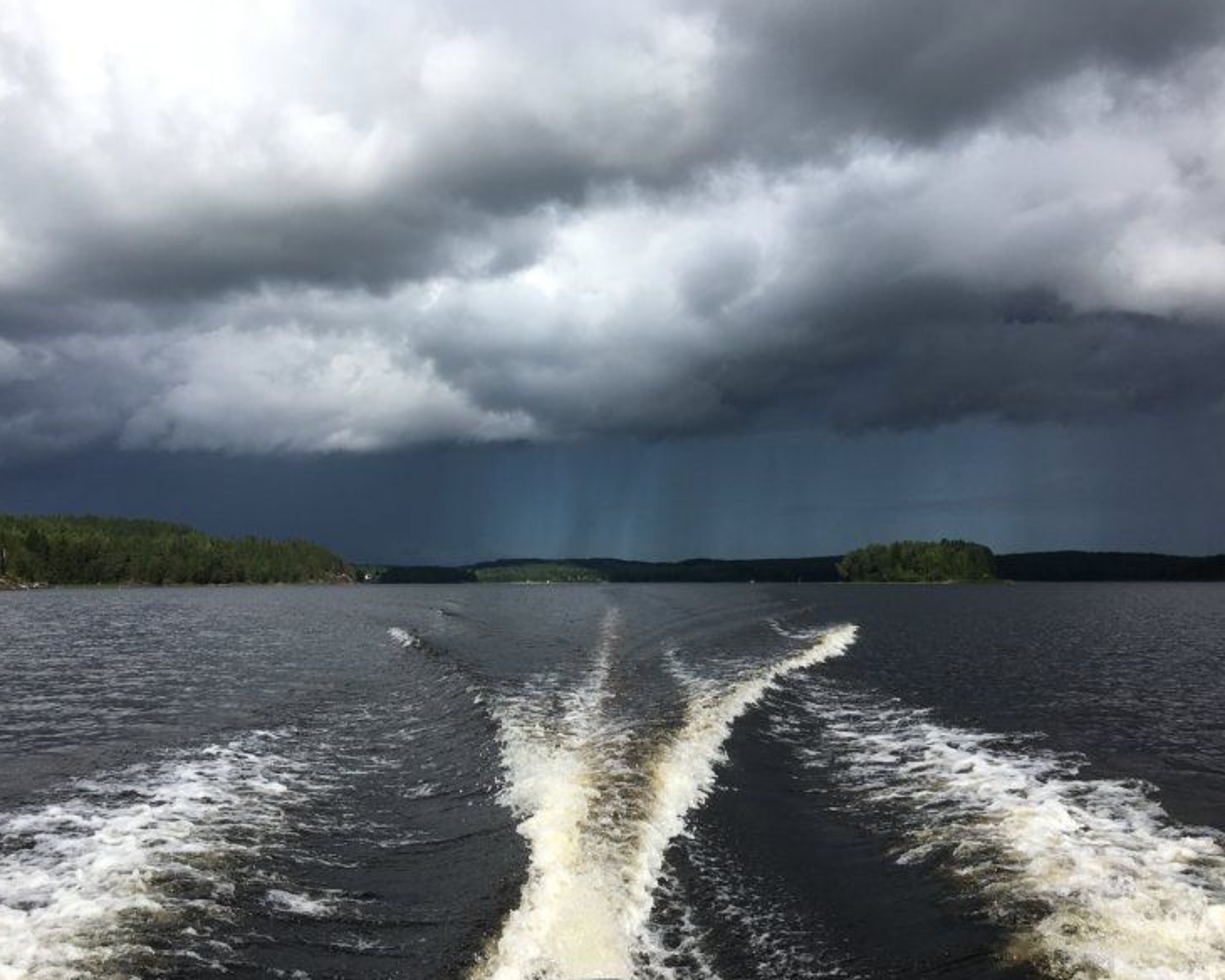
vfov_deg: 47.1
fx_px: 1124
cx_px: 586
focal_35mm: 31
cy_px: 493
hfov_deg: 57.2
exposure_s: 1/2849
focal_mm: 4.15
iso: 25
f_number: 2.2
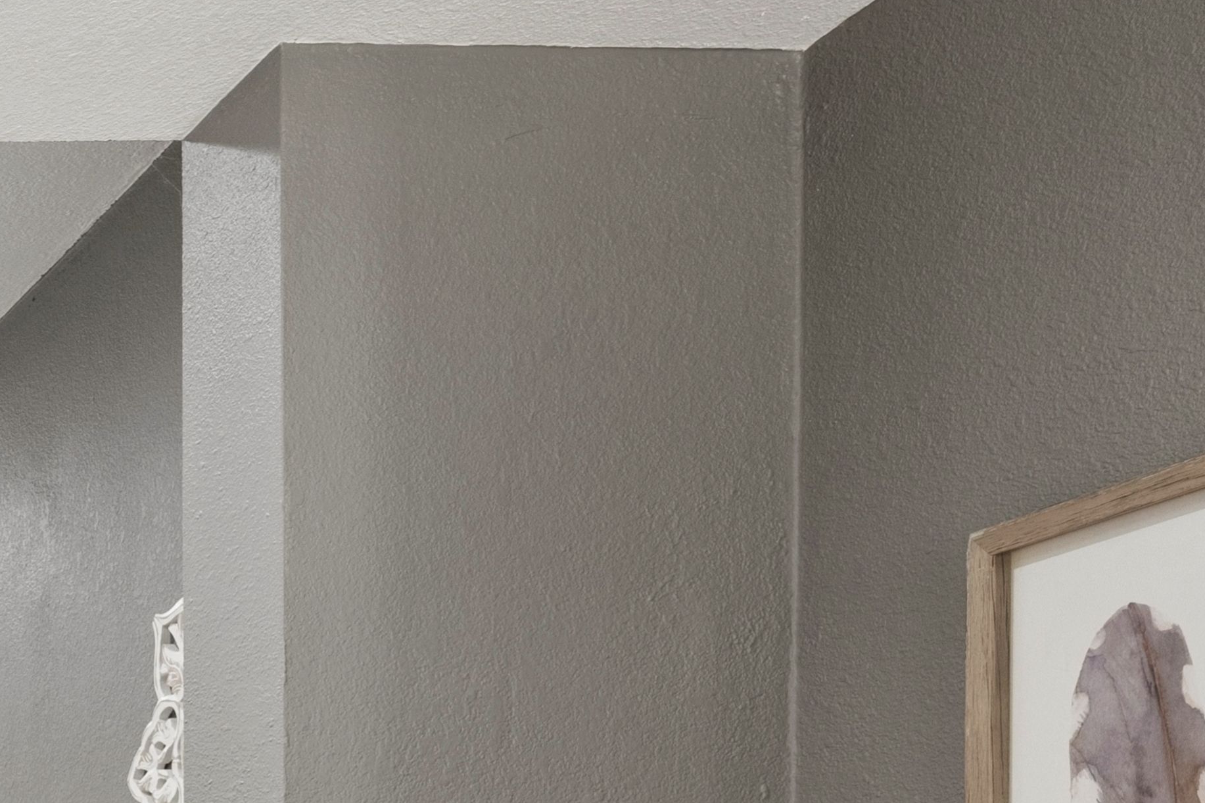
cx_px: -857
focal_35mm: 65
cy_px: 1204
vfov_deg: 18.5
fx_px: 2176
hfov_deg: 22.0
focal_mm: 17
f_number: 8
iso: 640
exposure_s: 1/40
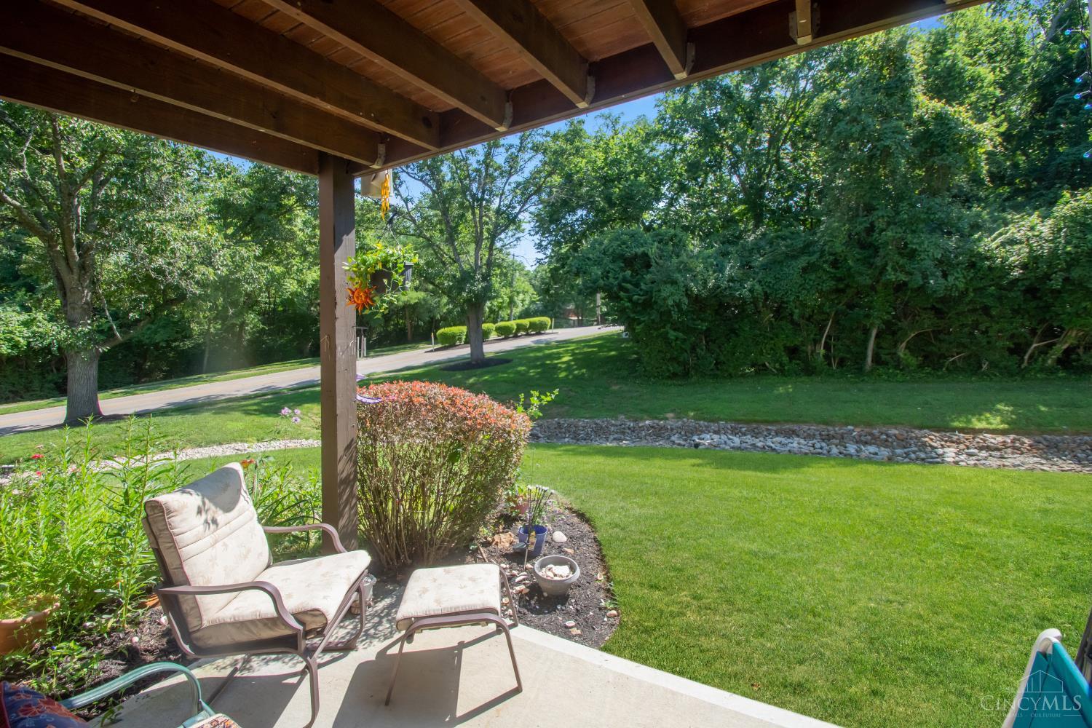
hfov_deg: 100.4
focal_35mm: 15
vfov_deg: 77.3
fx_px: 455
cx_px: 546
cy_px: 364
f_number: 8
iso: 500
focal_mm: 10
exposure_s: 1/500
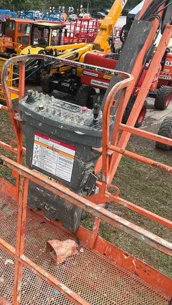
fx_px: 300
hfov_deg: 31.5
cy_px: 164
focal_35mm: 37
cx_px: 44
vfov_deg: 53.9
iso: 40
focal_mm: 5.1
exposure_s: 1/121
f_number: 1.6
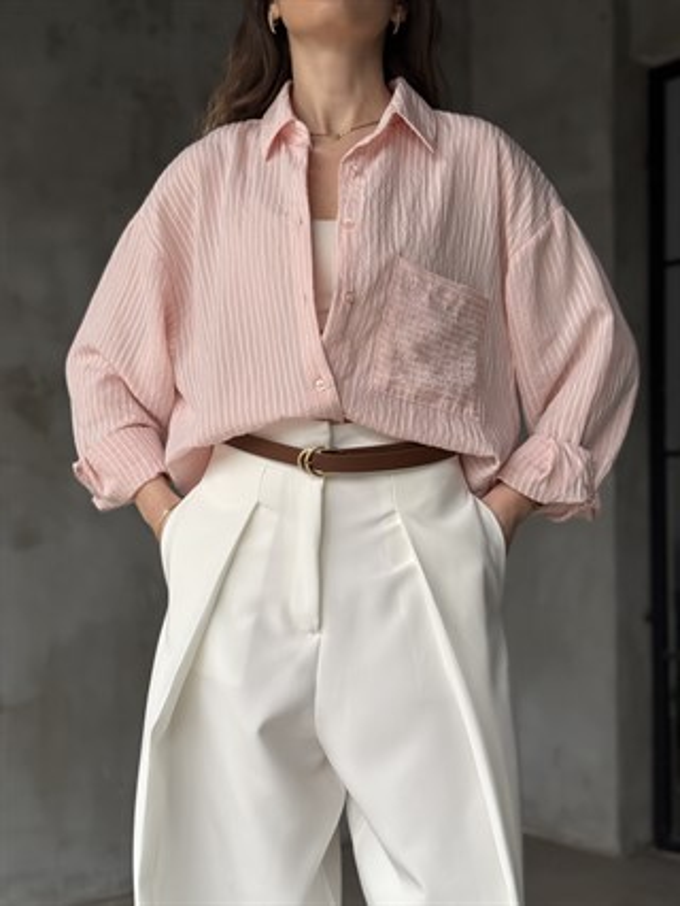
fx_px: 1256
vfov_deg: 39.6
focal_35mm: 48
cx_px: 340
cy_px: 453
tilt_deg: +2.8
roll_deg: -0.5
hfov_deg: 30.3
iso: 100
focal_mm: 6.76
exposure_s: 1/96
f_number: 1.78
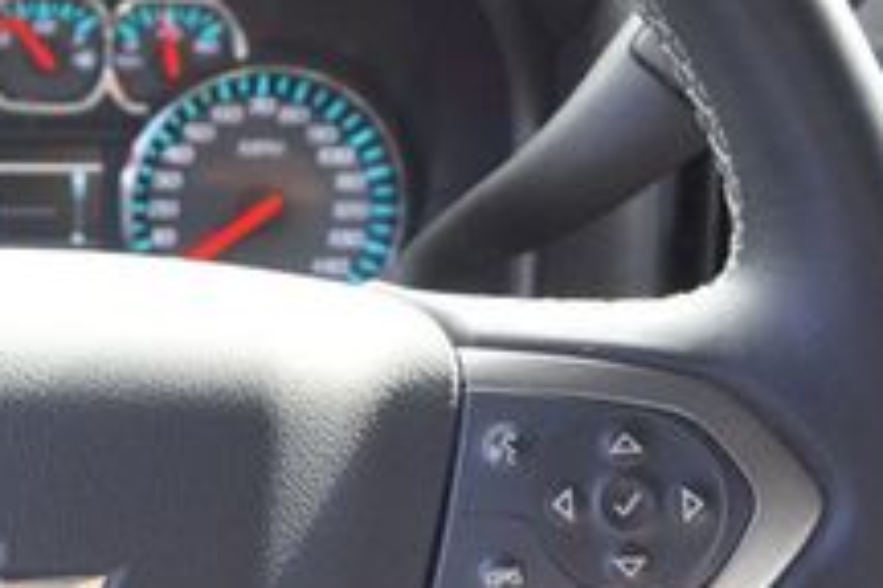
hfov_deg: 27.0
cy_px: 466
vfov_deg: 19.0
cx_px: 20
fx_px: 1741
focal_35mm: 71
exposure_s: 1/60
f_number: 4
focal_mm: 16
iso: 400
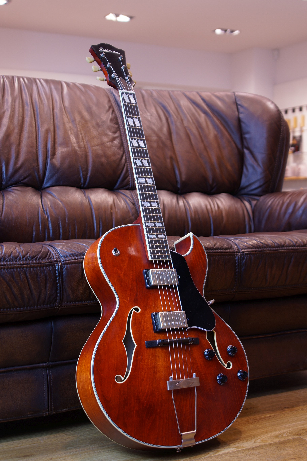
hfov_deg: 25.8
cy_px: 230
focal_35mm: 52
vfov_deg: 37.9
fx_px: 672
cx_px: 154
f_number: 4.5
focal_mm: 35
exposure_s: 1/8
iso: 100
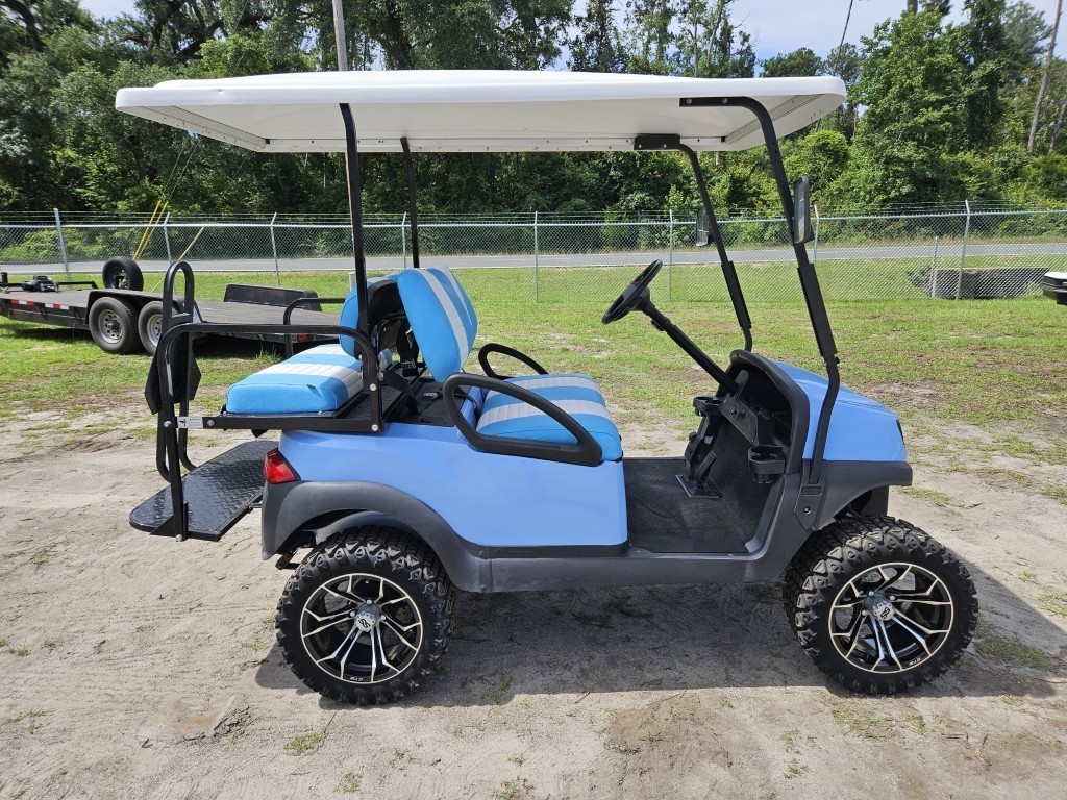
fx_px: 709
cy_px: 400
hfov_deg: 73.9
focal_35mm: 23
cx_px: 534
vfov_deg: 58.9
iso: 25
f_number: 1.8
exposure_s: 1/1550
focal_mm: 5.4
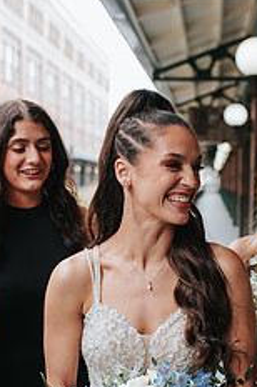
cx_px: 154
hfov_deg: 19.9
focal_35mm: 68
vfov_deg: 29.5
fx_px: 730
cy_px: 262
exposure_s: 1/125
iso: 640
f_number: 2.8
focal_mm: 35
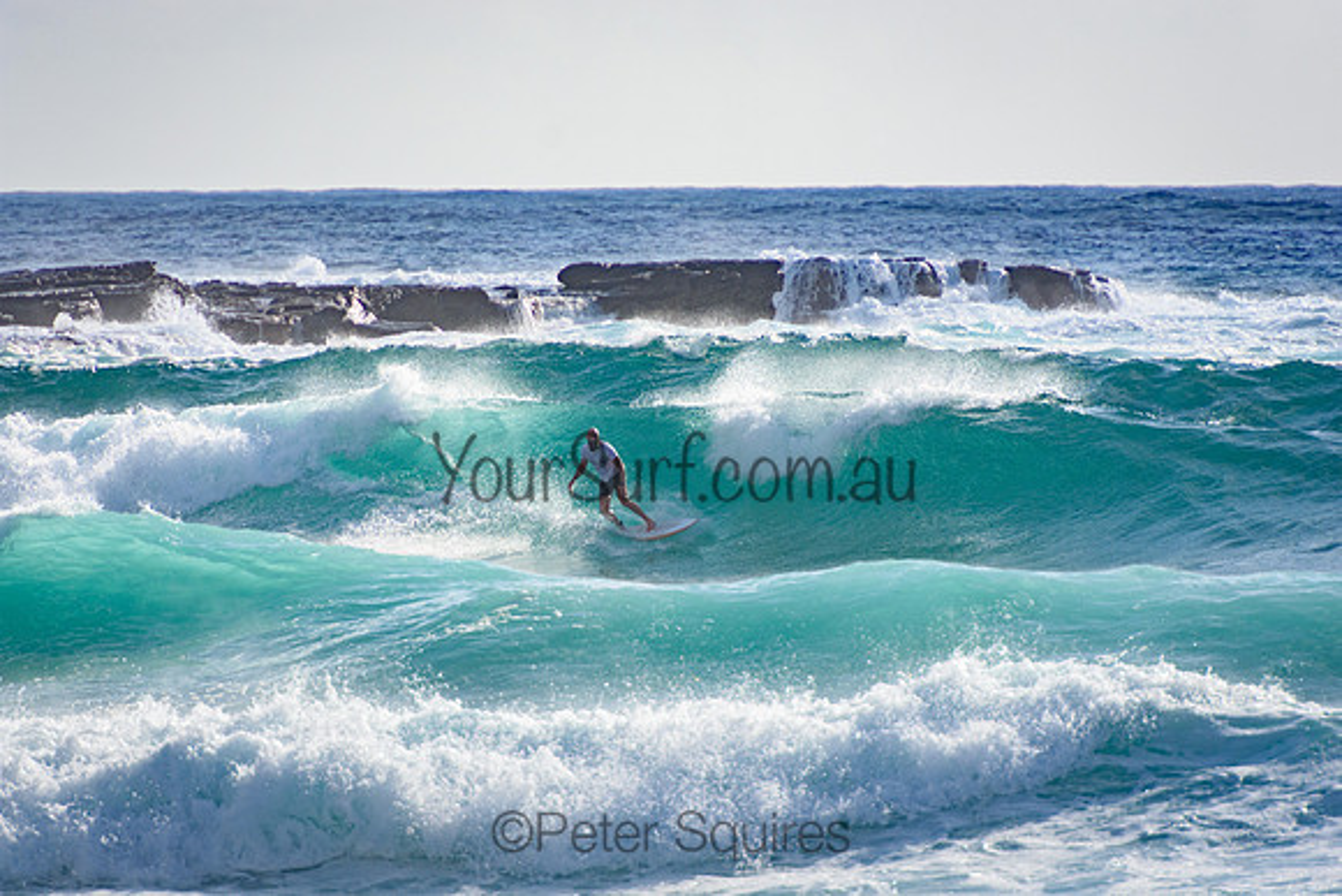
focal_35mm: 600
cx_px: 671
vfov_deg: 2.3
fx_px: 22371
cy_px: 448
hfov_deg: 3.4
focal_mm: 400
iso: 280
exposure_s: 1/2000
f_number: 5.6
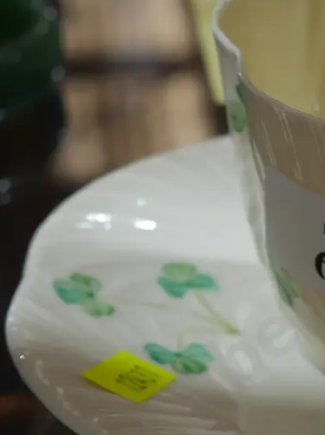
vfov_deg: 15.1
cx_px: 415
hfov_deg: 11.0
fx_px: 1642
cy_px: 231
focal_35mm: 131
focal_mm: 32
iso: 500
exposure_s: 1/80
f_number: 5.4
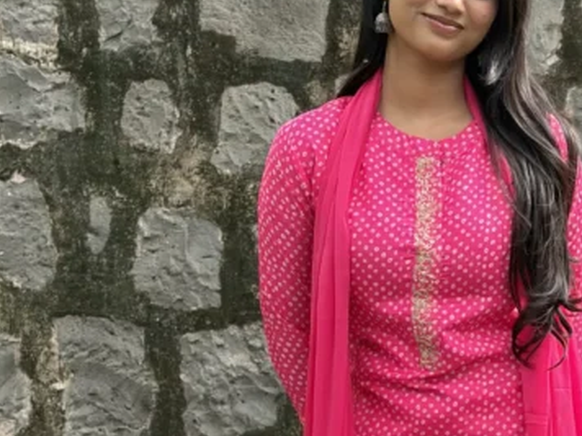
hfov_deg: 16.7
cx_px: 464
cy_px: 505
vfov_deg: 12.4
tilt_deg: -9.7
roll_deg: -0.9
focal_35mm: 117
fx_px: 1967
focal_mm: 5.96
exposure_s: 1/280
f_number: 1.6
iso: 40
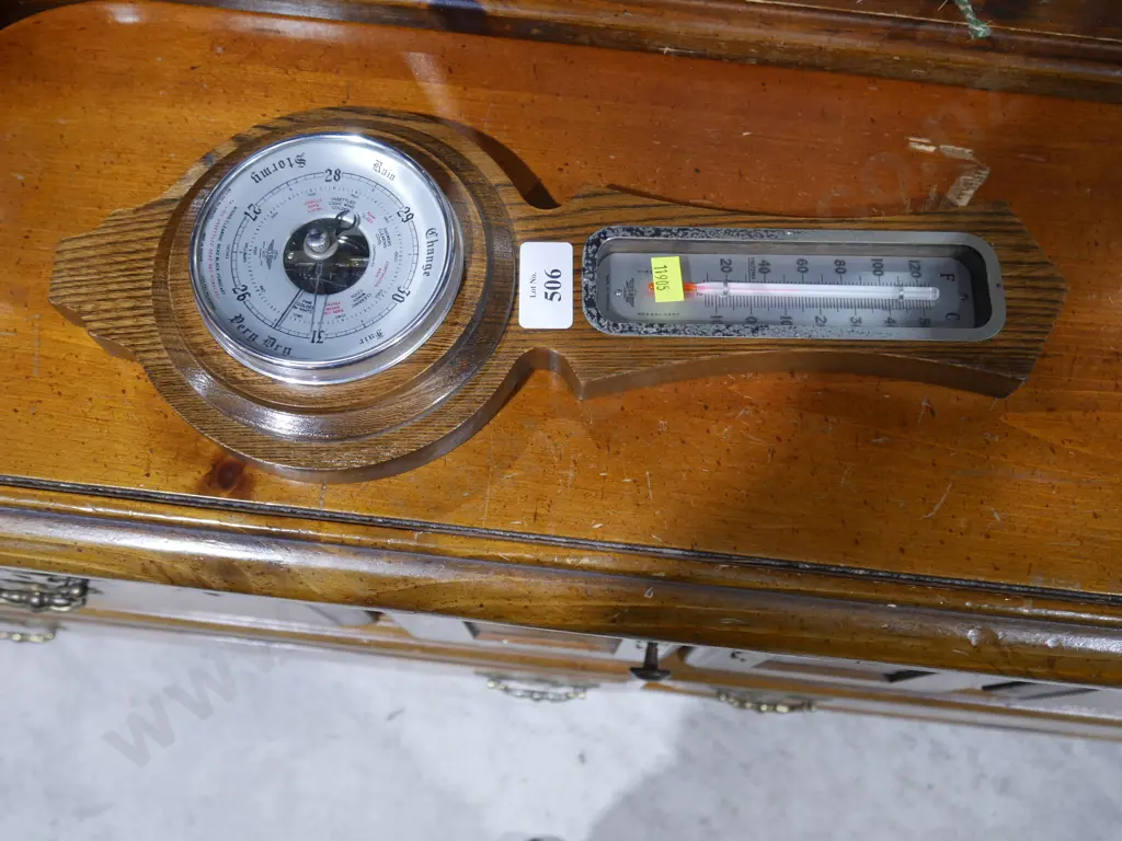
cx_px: 561
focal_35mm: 30
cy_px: 420
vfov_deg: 46.8
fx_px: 972
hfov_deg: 60.0
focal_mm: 15
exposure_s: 1/60
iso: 800
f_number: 4.5
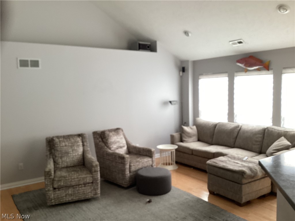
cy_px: 110
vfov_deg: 45.4
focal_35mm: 31
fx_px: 264
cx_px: 148
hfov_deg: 58.4
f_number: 2.4
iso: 64
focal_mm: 3.3
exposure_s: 1/60
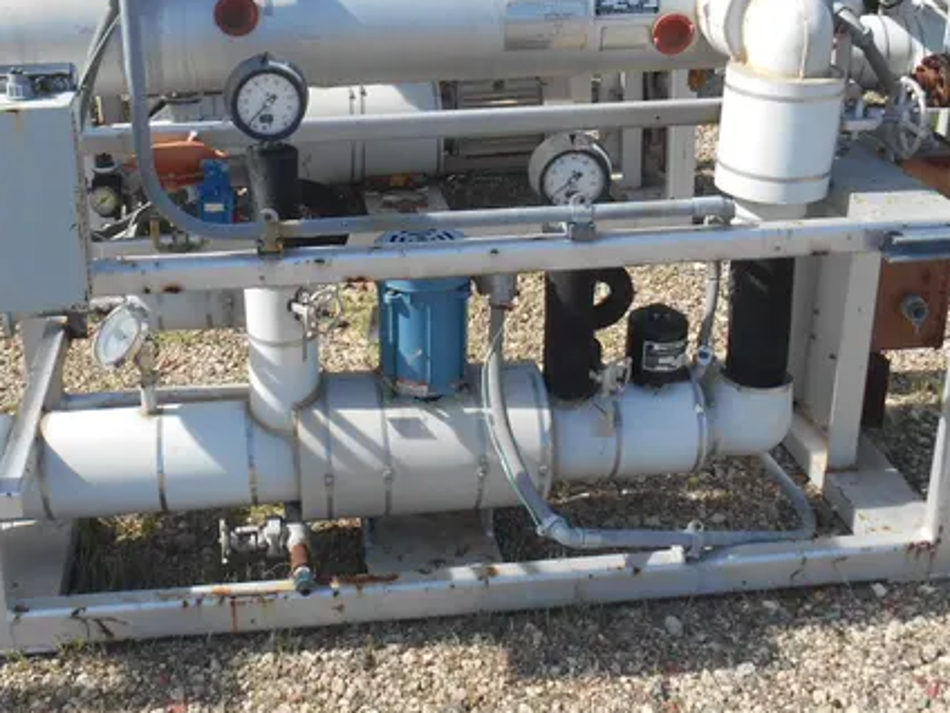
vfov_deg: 31.3
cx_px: 372
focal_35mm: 46
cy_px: 243
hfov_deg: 41.0
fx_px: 1262
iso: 80
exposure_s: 1/400
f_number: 3.4
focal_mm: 4.7
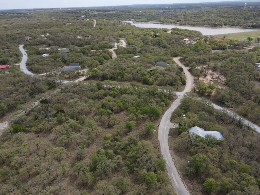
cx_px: 130
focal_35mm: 24
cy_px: 98
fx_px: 180
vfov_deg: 56.8
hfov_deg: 71.6
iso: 100
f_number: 2.8
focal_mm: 4.5
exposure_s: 1/640
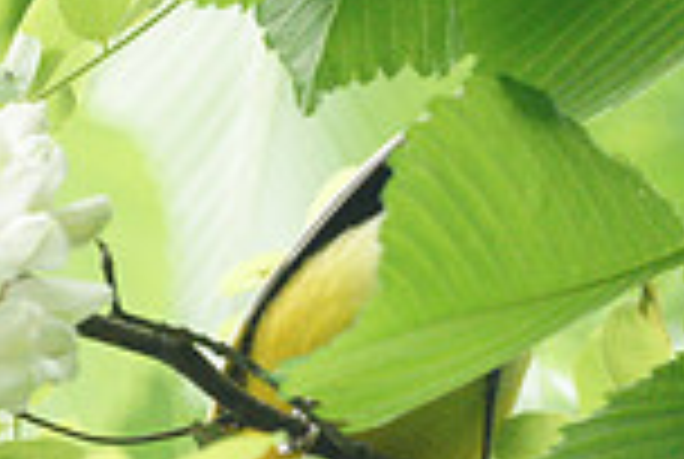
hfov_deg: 0.7
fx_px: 54313
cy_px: 484
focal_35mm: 2853
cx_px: 387
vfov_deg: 0.5
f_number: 8
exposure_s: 1/200
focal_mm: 500
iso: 1250
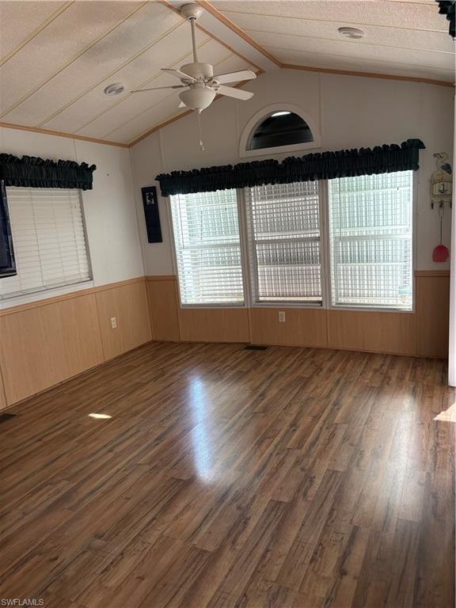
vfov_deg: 67.3
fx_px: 457
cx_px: 228
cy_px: 304
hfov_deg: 53.1
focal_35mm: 26
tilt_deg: -10.2
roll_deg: +4.2
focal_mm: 5.96
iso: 125
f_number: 1.6
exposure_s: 1/156
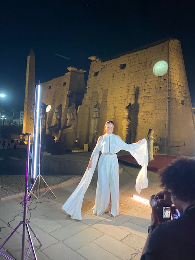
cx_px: 98
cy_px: 130
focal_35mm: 26
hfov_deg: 53.1
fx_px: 195
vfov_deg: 67.3
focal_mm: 4.25
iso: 320
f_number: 1.8
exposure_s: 1/50
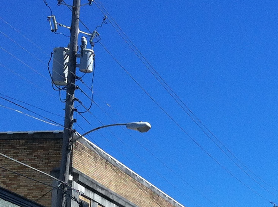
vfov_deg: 11.6
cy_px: 272
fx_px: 994
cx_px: 322
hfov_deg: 15.4
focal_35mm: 124
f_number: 2.8
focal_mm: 3.85
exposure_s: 1/1077
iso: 80
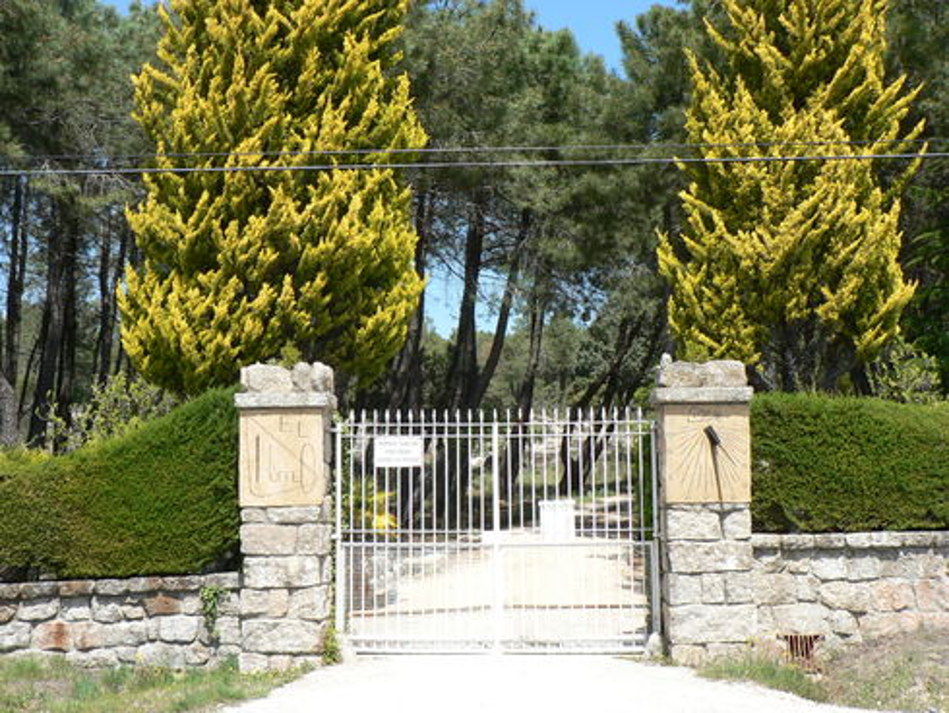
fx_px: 1262
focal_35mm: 46
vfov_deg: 31.5
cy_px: 356
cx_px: 474
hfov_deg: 41.2
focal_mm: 7.9
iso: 64
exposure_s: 1/320
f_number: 4
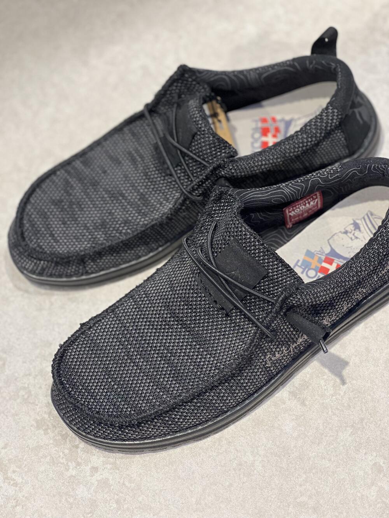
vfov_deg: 25.3
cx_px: 194
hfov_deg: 19.1
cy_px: 259
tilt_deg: -55.7
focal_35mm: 77
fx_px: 1154
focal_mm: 9
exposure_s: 1/100
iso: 125
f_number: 2.8
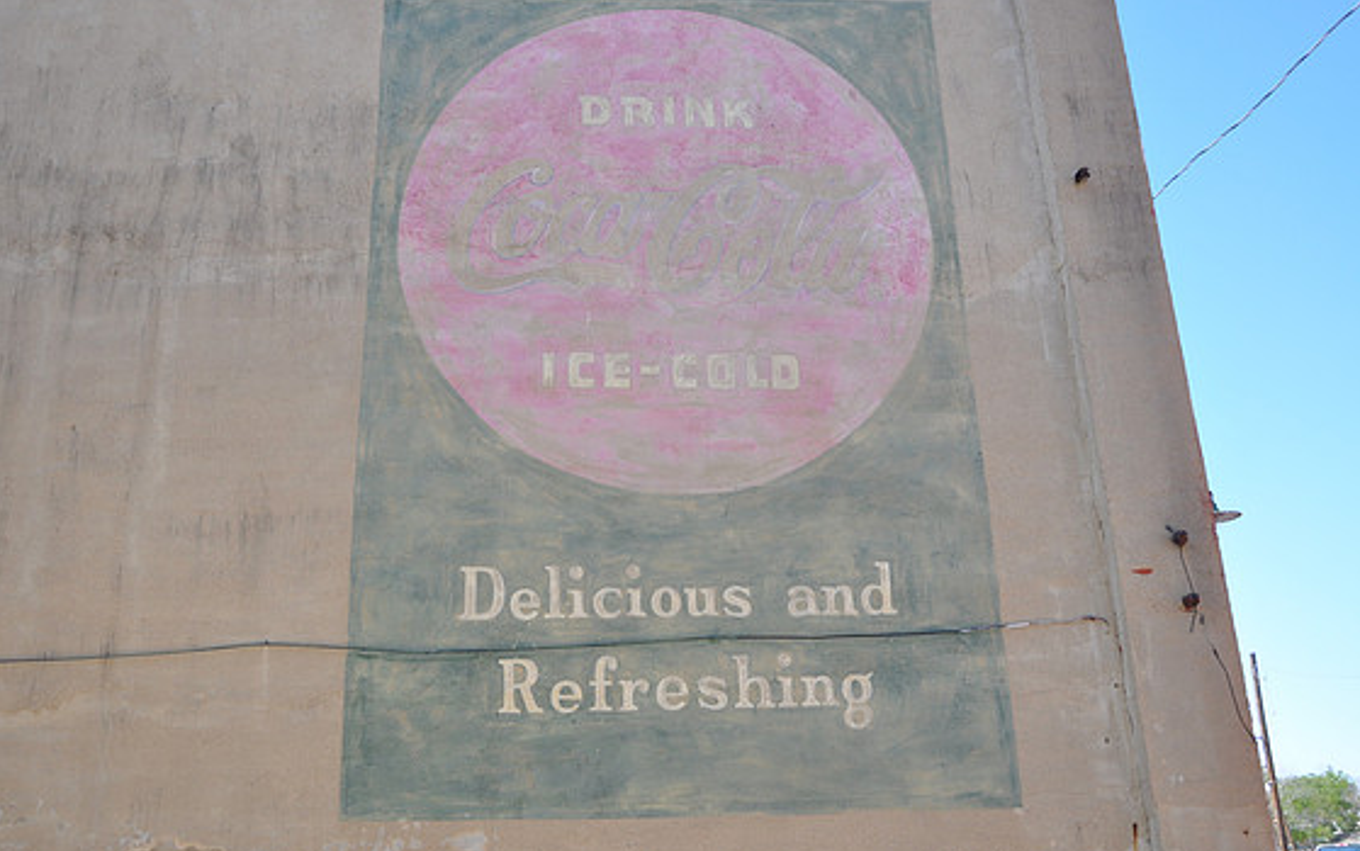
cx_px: 664
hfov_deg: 51.5
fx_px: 1409
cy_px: 400
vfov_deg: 33.6
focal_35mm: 38
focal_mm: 24
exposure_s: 1/160
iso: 200
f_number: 6.3
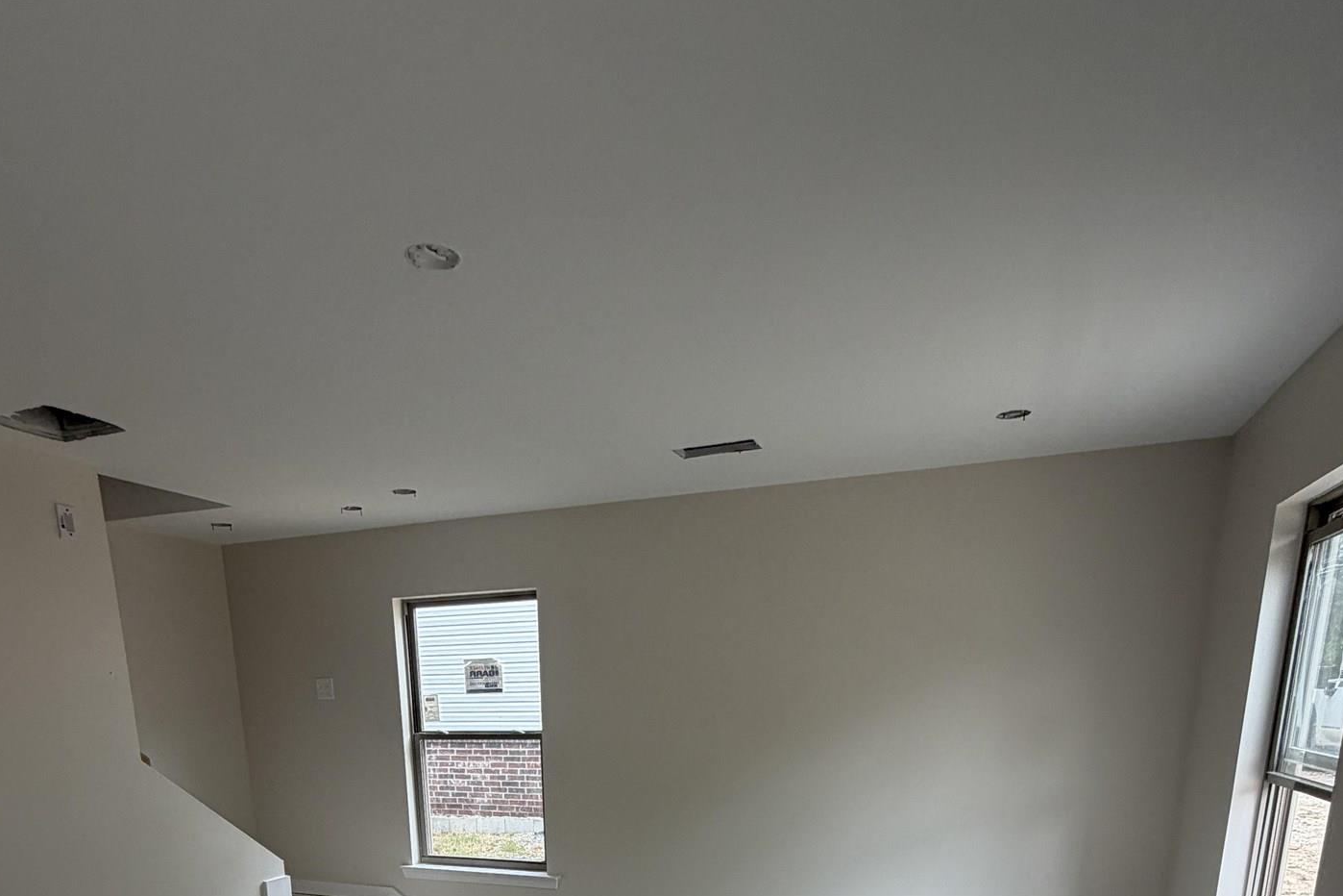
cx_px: 602
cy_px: 918
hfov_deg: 73.5
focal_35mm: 24
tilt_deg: -13.4
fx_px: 895
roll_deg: +2.6
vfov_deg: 44.3
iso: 64
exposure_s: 1/121
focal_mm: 2.22
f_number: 2.2
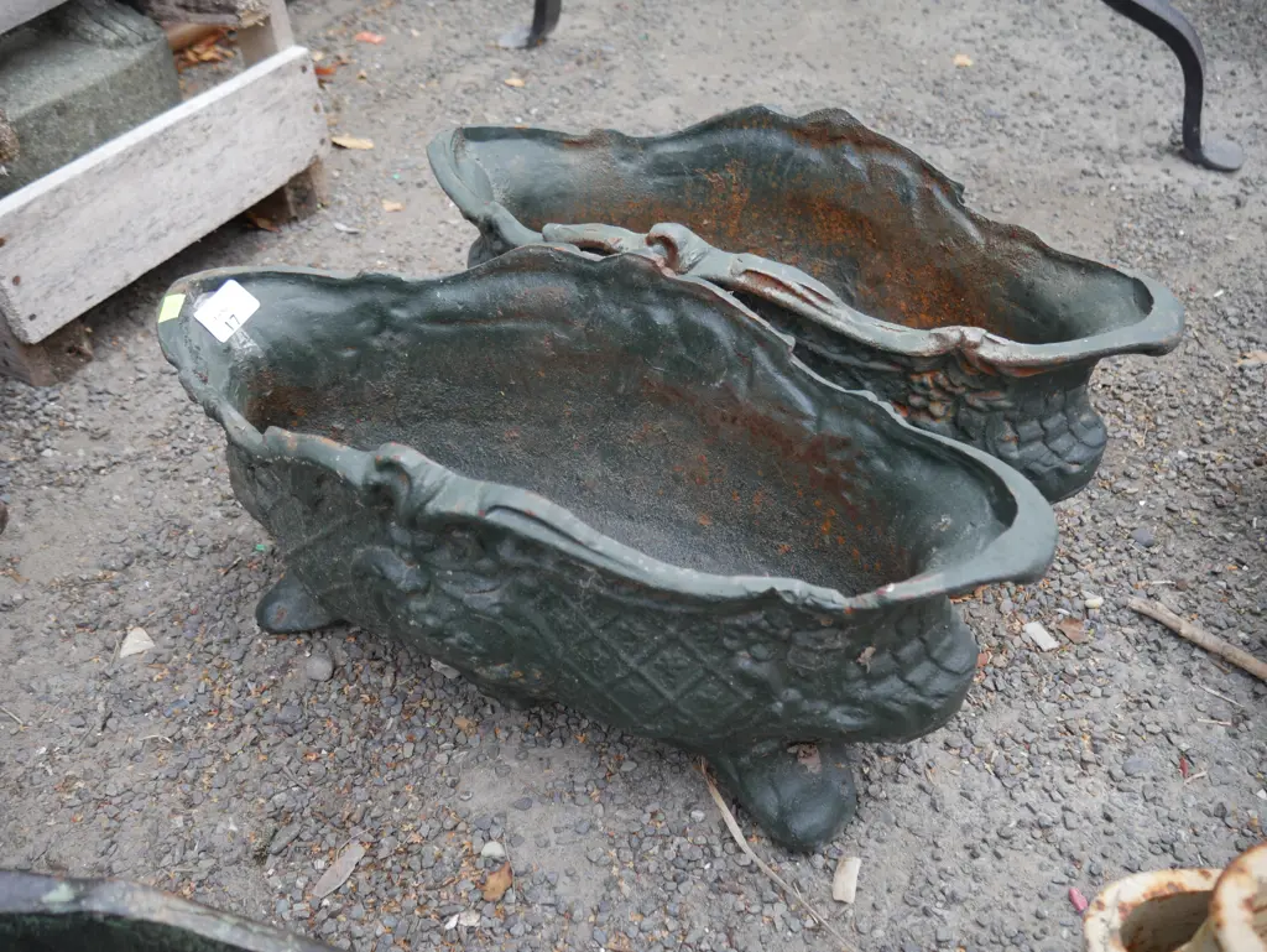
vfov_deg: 49.8
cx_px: 634
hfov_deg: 63.4
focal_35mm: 28
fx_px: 1025
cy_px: 476
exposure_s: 1/80
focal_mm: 14
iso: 200
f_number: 3.5
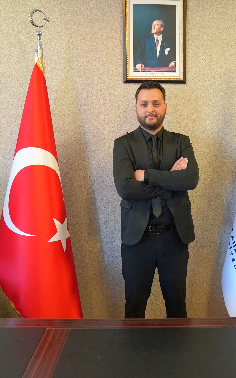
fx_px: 401
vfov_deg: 50.4
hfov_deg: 32.6
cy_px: 188
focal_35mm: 39
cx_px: 148
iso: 4000
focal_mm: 30
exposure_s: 1/160
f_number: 4
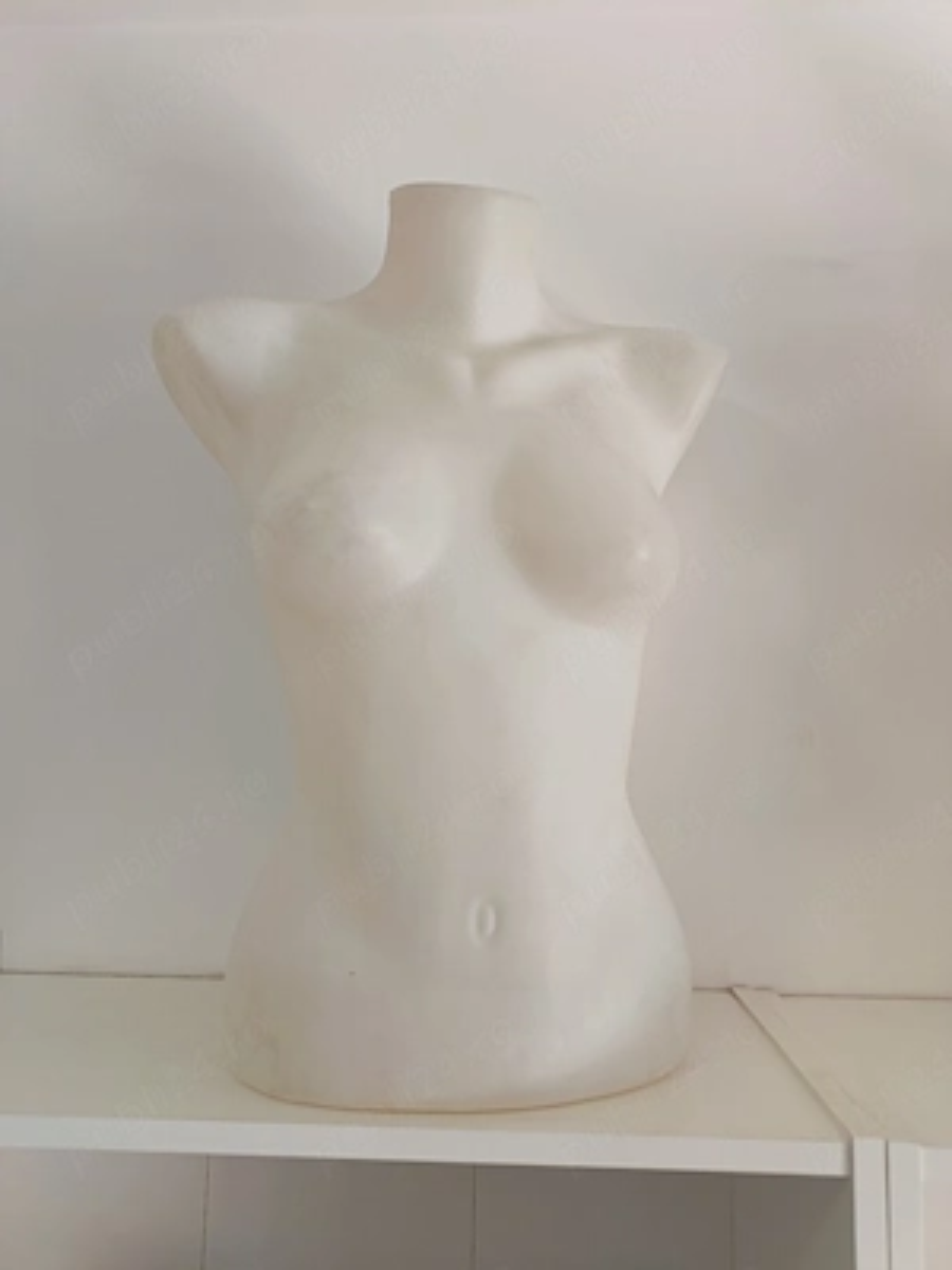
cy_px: 635
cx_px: 476
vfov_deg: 71.6
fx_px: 880
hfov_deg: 56.8
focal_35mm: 24
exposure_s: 1/100
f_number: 1.75
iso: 531
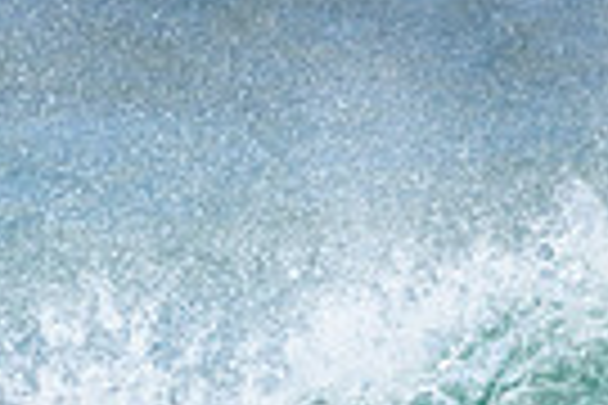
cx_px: -63
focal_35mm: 3428
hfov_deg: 0.6
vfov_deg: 0.4
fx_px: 57891
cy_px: 709
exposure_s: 1/2000
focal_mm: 800
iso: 1100
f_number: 11
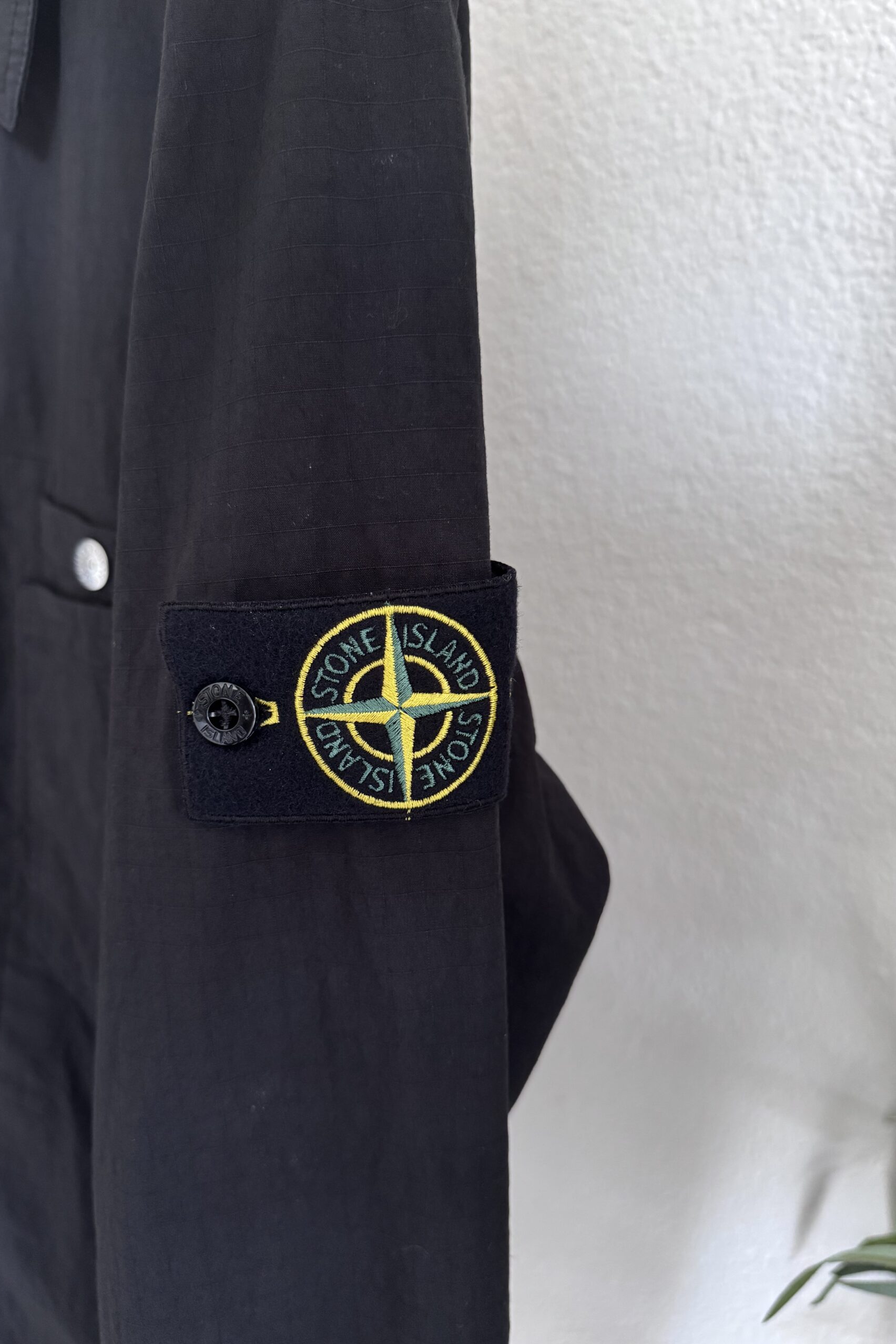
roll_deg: -2.6
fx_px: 933
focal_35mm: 25
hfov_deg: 51.2
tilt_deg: -14.7
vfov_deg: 71.5
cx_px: 400
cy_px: 671
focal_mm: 6.76
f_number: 1.78
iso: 400
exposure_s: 1/60
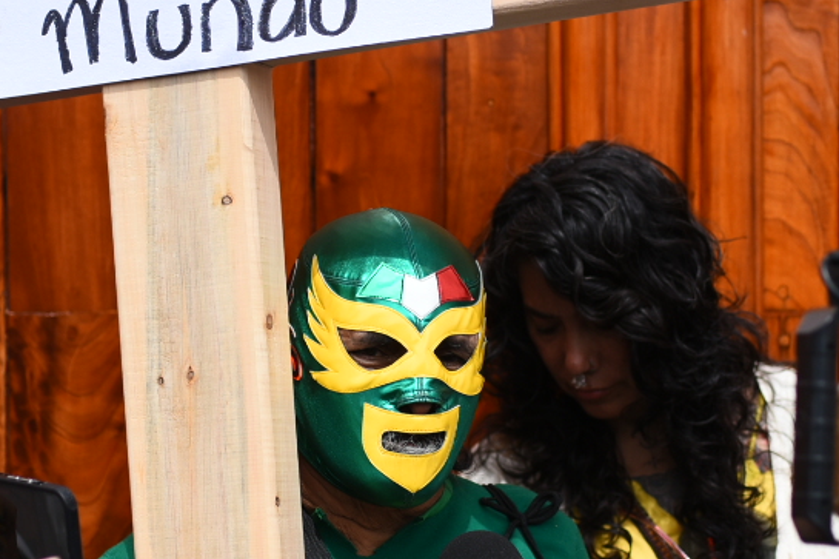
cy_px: 400
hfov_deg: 19.6
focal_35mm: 104
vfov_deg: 13.1
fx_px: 2423
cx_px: 454
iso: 160
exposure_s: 1/4000
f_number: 2.5
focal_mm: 35
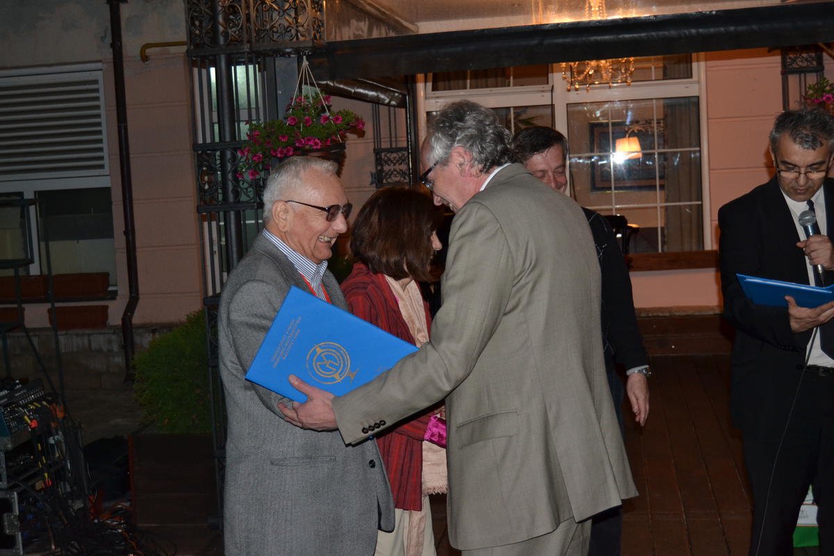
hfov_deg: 37.9
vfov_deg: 25.8
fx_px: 1216
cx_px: 417
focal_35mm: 52
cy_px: 278
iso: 800
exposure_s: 1/60
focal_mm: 35
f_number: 4.5
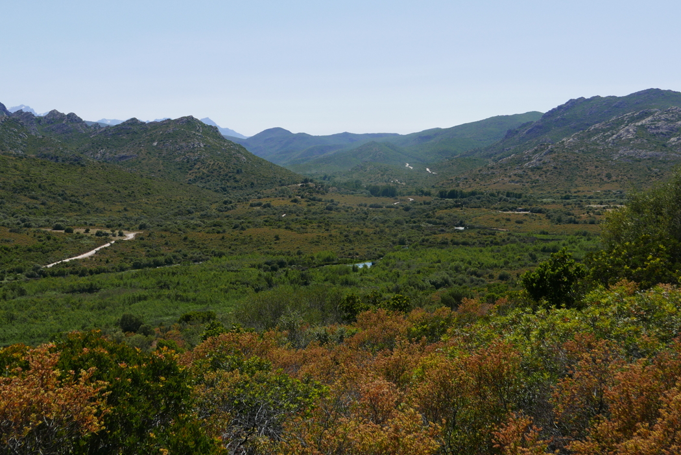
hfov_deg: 40.3
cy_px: 205
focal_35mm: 49
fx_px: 928
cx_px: 316
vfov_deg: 27.6
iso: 200
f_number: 5.6
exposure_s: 1/1000
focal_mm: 19.3
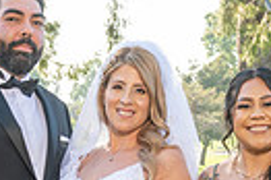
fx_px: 1271
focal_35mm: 169
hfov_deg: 12.2
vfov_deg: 7.8
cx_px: 87
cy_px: 339
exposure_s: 1/160
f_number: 5.6
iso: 200
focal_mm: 35
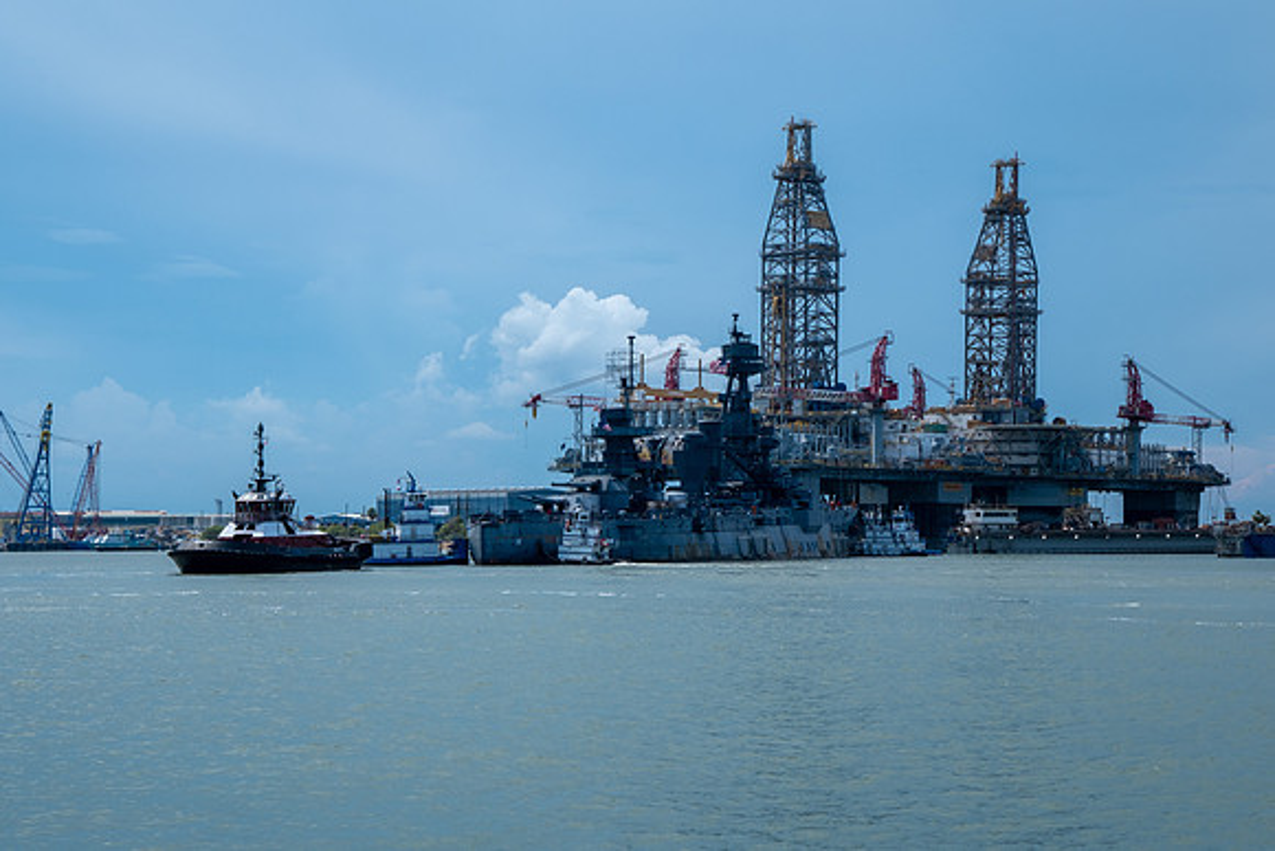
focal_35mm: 70
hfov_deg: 28.8
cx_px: 638
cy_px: 426
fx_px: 2480
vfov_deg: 19.5
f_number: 11
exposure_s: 1/300
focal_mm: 46.6
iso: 160
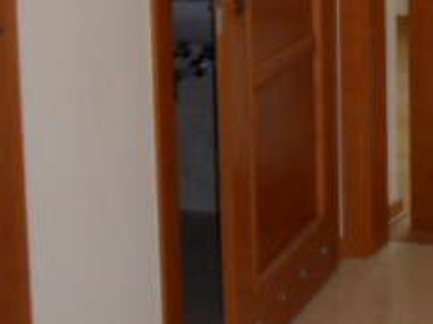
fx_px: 1337
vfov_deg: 13.5
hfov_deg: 17.0
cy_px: -47
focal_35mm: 107
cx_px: 614
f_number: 3.2
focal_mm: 3.9
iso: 200
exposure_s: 1/30
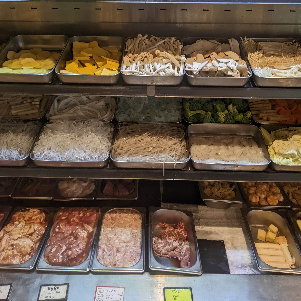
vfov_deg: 50.3
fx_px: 315
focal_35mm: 32
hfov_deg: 51.1
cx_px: 150
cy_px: 104
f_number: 1.8
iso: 84
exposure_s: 1/99.9
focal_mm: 4.44
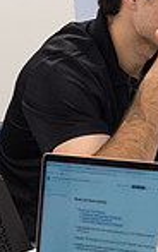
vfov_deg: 13.3
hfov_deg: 7.4
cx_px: 467
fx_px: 1081
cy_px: 92
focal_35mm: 157
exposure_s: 1/250
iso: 2000
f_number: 4.5
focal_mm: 35
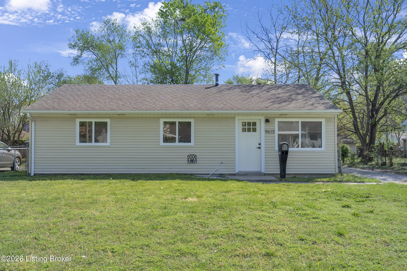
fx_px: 350
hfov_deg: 60.3
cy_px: 136
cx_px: 204
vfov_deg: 42.3
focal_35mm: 31
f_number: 4
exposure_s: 1/200
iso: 50
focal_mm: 31
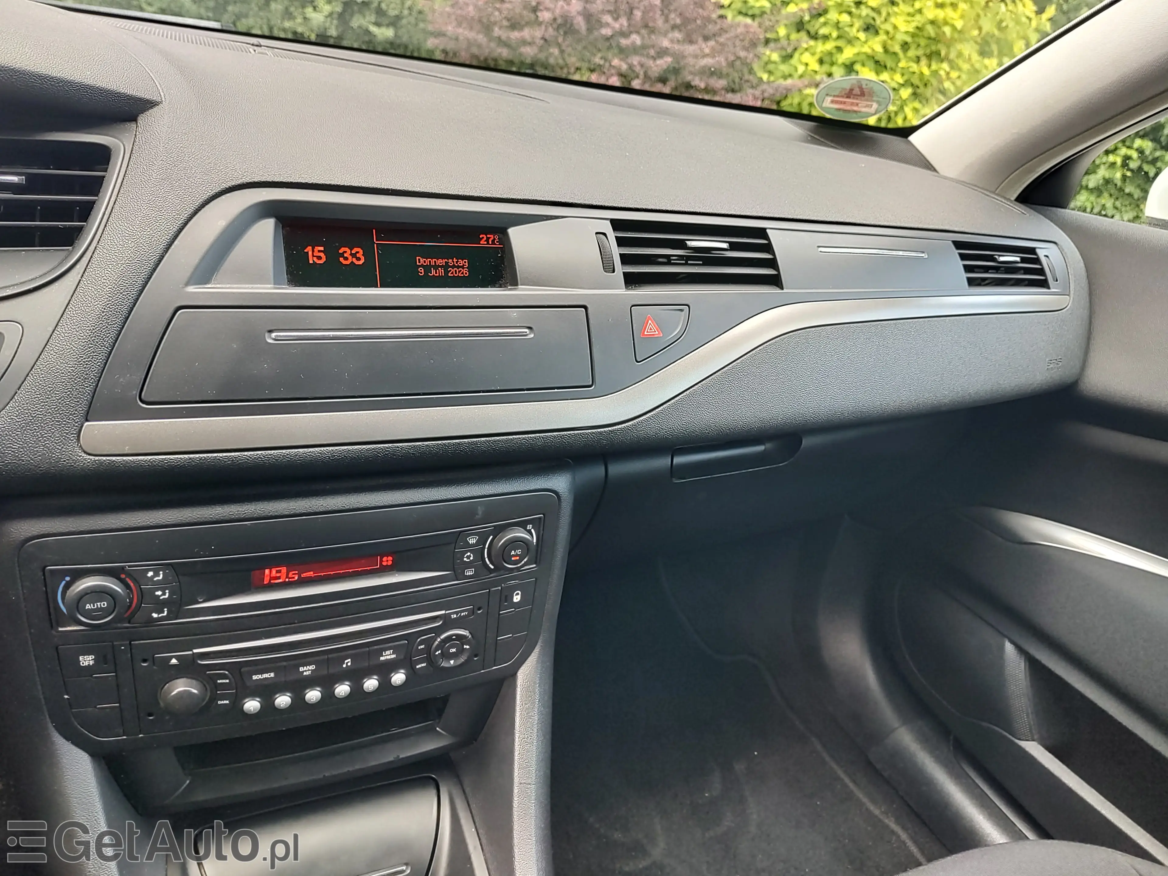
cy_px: 438
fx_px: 776
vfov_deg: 58.9
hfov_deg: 73.9
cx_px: 584
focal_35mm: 23
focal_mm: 5.56
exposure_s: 1/100
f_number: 1.8
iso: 122
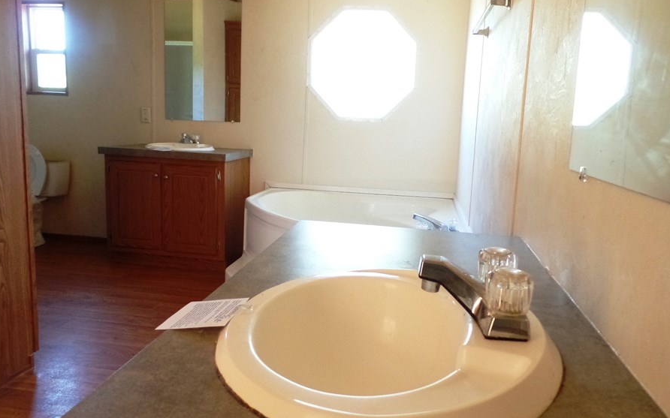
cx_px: 338
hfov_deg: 66.5
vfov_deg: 44.5
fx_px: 511
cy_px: 196
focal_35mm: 28
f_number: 2.8
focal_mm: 4.1
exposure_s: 1/30
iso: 400
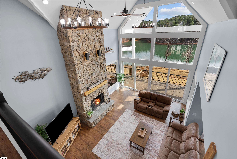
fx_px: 105
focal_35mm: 16
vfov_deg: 73.8
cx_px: 118
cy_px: 80
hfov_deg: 96.7
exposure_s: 1/20
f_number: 8
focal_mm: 16
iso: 200
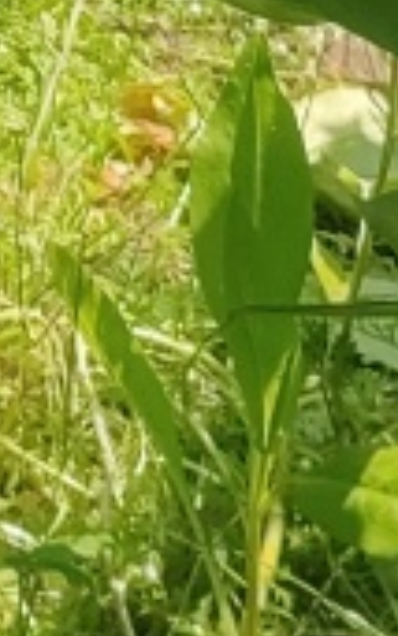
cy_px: -694
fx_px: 2983
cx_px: -164
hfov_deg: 7.5
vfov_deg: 10.9
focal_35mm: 172
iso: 100
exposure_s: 1/603
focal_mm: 4.26
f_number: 1.8
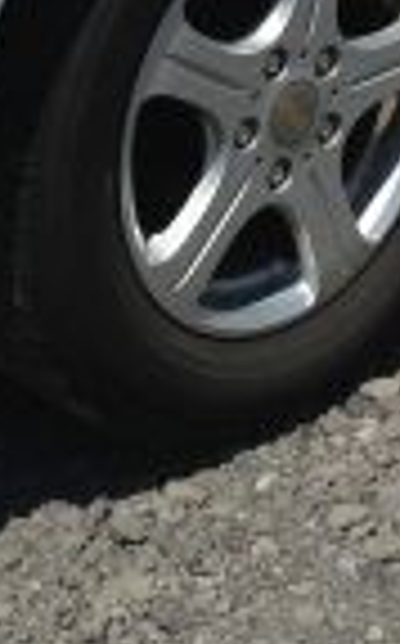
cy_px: -540
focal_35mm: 196
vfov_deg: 10.1
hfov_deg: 6.7
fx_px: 3429
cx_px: 256
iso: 50
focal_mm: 4.12
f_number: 2.4
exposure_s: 1/2358
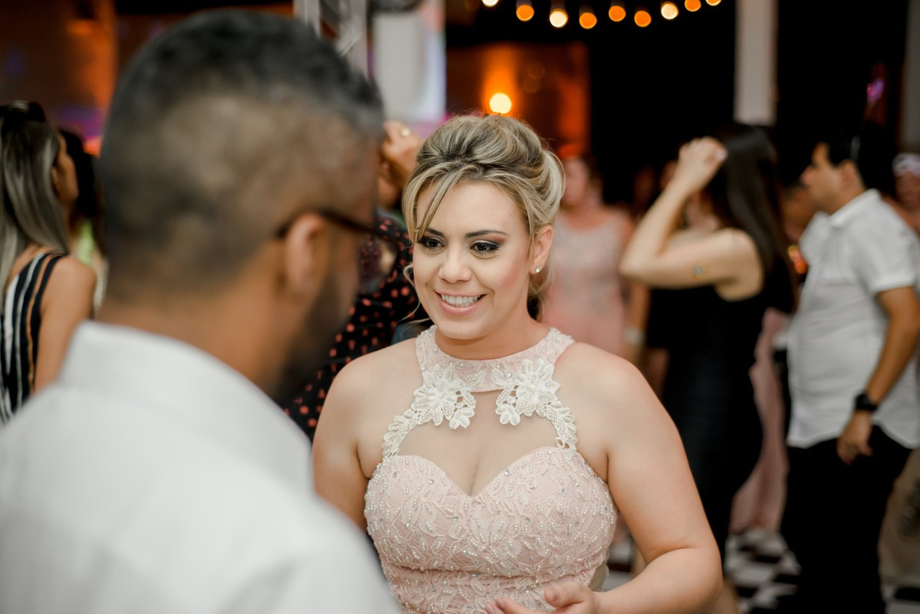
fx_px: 1278
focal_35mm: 50
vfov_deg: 27.0
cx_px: 460
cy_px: 307
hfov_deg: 39.6
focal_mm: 50
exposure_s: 1/160
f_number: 2.2
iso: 1600
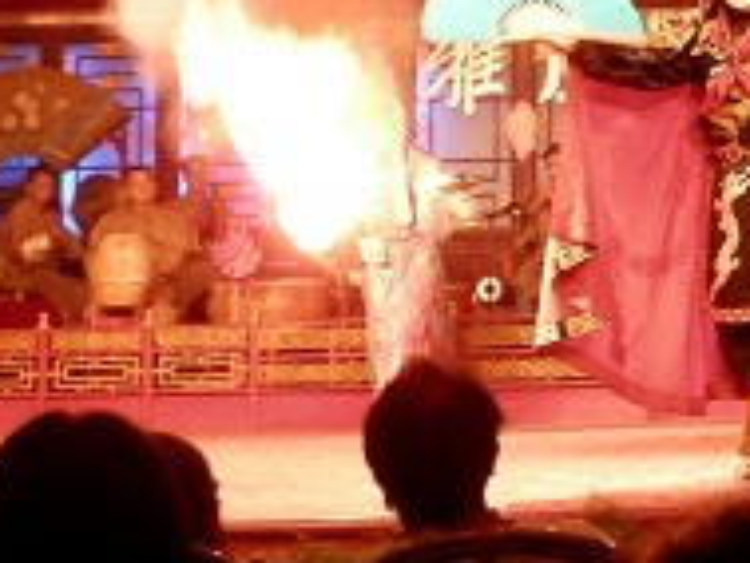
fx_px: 2428
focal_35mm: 112
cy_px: -6
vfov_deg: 13.1
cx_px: 788
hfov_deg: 17.1
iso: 200
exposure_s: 1/20
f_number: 3.8
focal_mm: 8
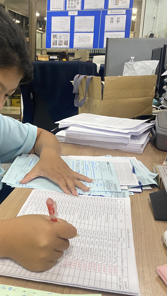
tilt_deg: -16.3
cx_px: 44
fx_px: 299
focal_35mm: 38
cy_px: 149
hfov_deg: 30.7
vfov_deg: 52.8
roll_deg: -0.3
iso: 320
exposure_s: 1/60
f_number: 1.8
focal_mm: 4.25
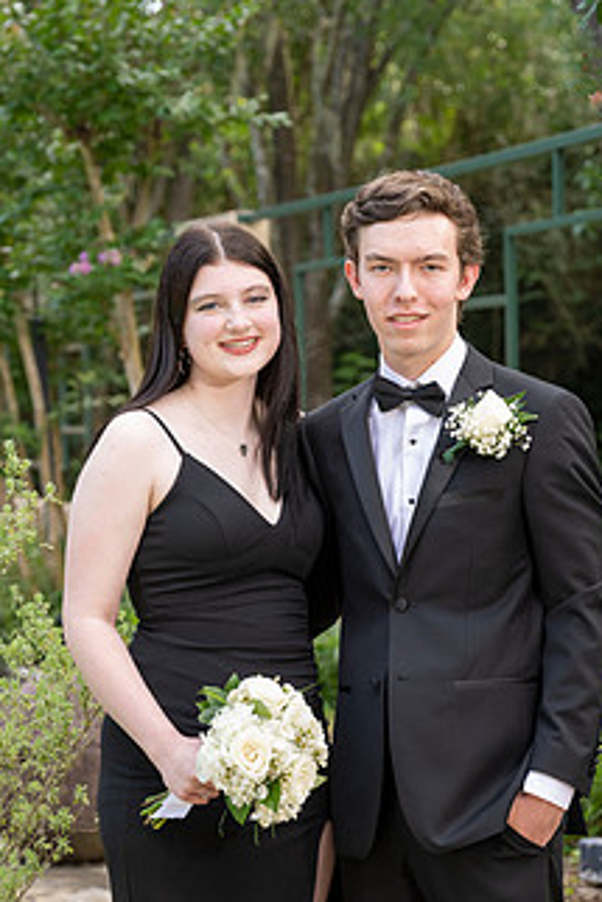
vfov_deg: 18.7
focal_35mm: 109
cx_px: 367
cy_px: 571
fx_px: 2731
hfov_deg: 12.6
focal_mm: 78
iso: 500
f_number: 5
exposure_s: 1/200
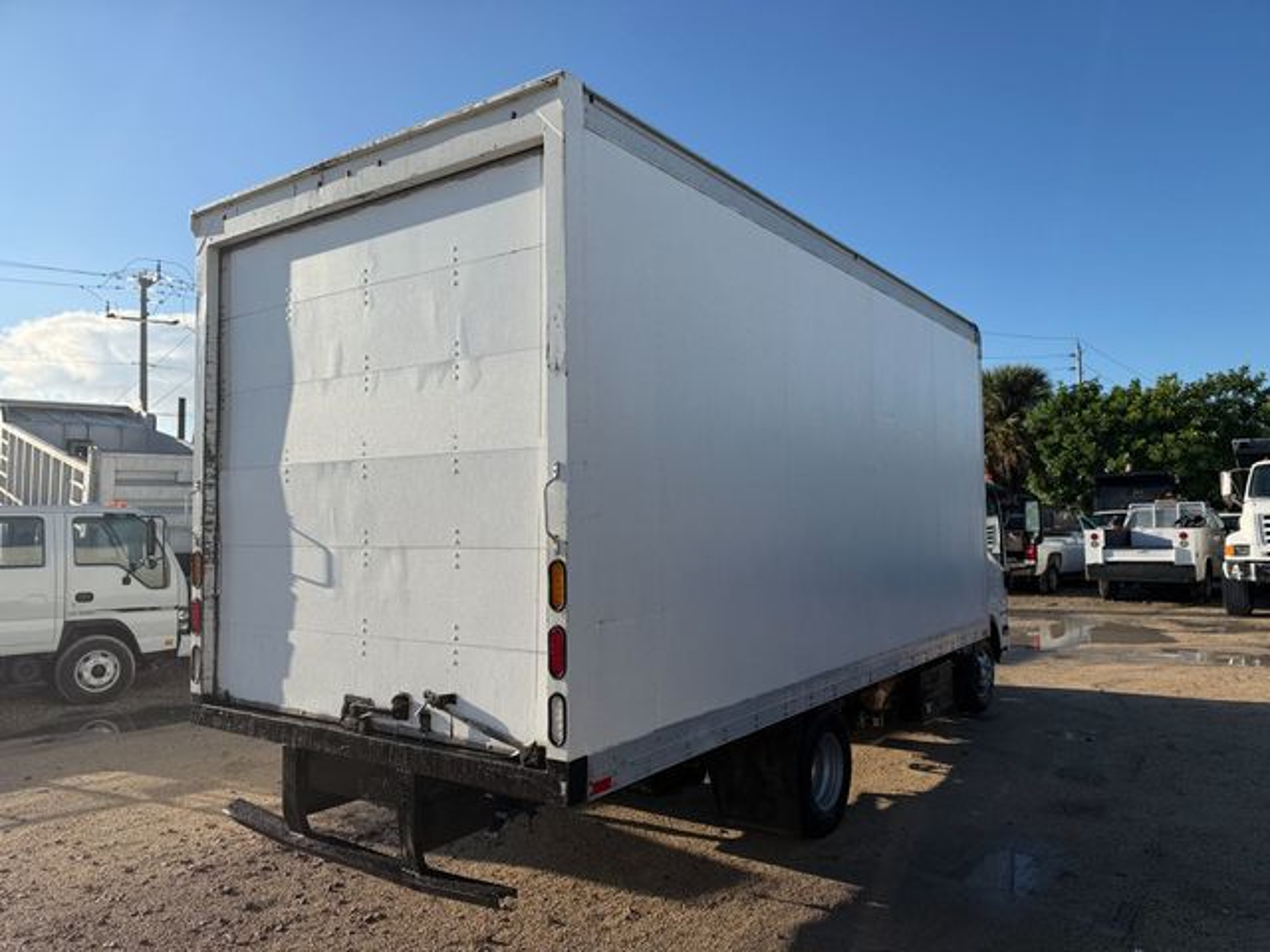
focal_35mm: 24
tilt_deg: +2.1
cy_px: 476
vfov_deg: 56.8
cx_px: 635
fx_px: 881
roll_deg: +0.8
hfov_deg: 71.6
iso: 80
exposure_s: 1/4975
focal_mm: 6.93
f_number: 1.8
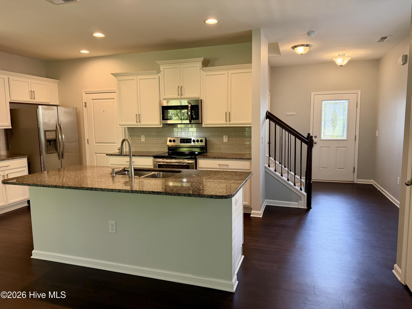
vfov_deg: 56.8
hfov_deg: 71.6
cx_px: 206
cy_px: 154
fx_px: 286
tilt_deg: -6.7
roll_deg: +0.1
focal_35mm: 24
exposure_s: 1/120
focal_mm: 6.76
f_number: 1.78
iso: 250
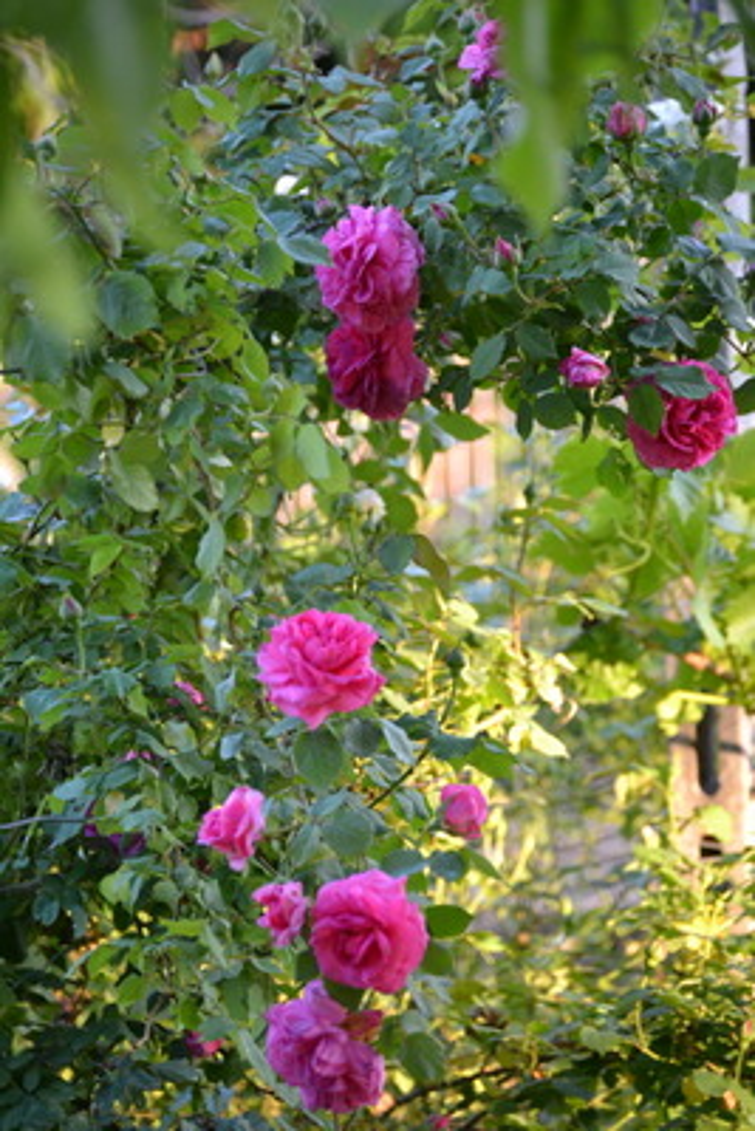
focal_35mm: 150
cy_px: 566
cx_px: 378
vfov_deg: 13.7
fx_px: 4714
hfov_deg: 9.2
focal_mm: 100
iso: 500
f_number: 4.8
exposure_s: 1/125
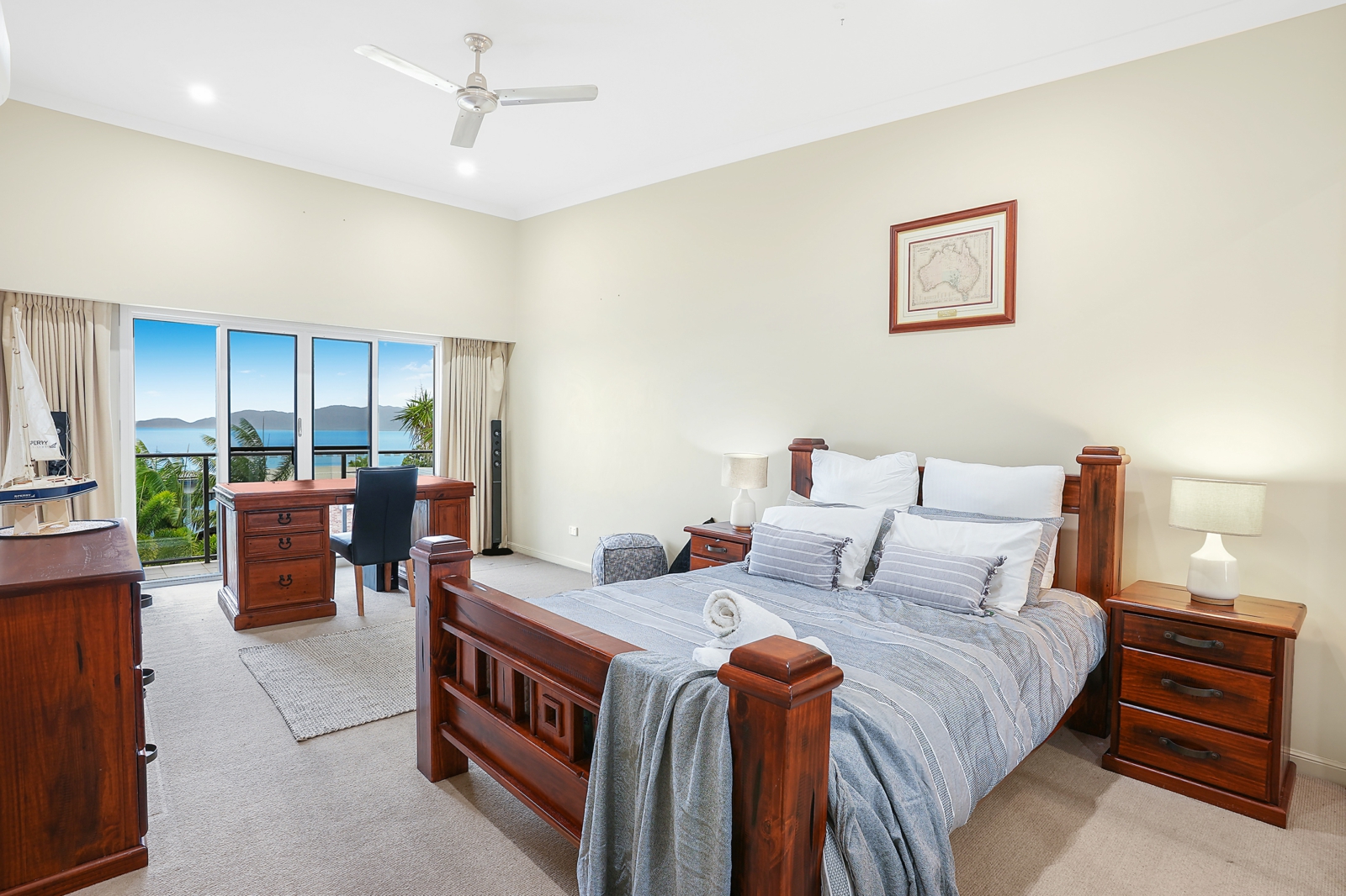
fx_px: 635
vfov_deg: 70.4
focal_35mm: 17
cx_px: 673
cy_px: 448
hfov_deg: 93.3
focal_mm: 17
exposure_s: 1
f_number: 11
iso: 200
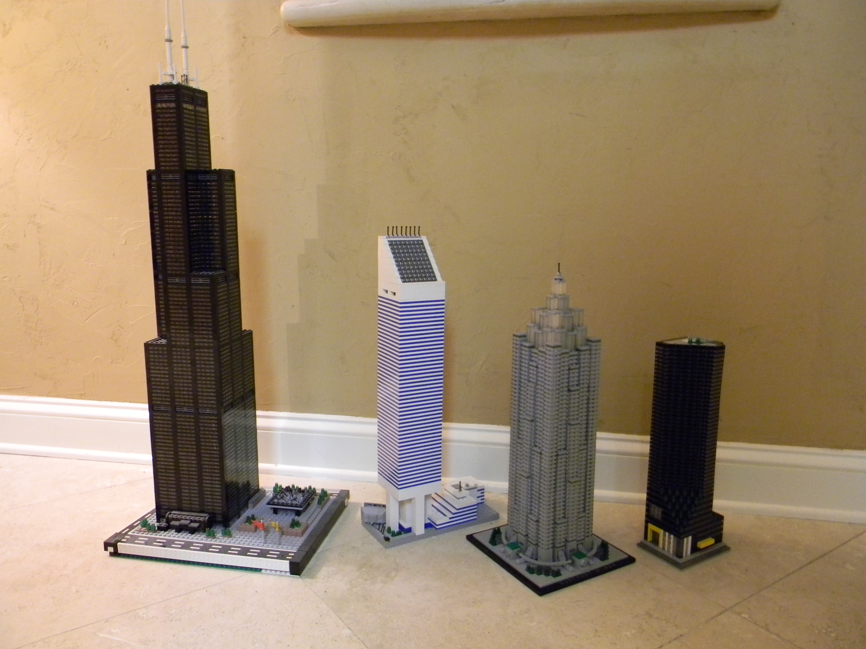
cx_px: 433
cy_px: 324
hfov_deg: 63.4
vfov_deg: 49.7
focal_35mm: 28
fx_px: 700
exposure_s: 1/6.1
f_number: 3.5
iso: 400
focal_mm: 5
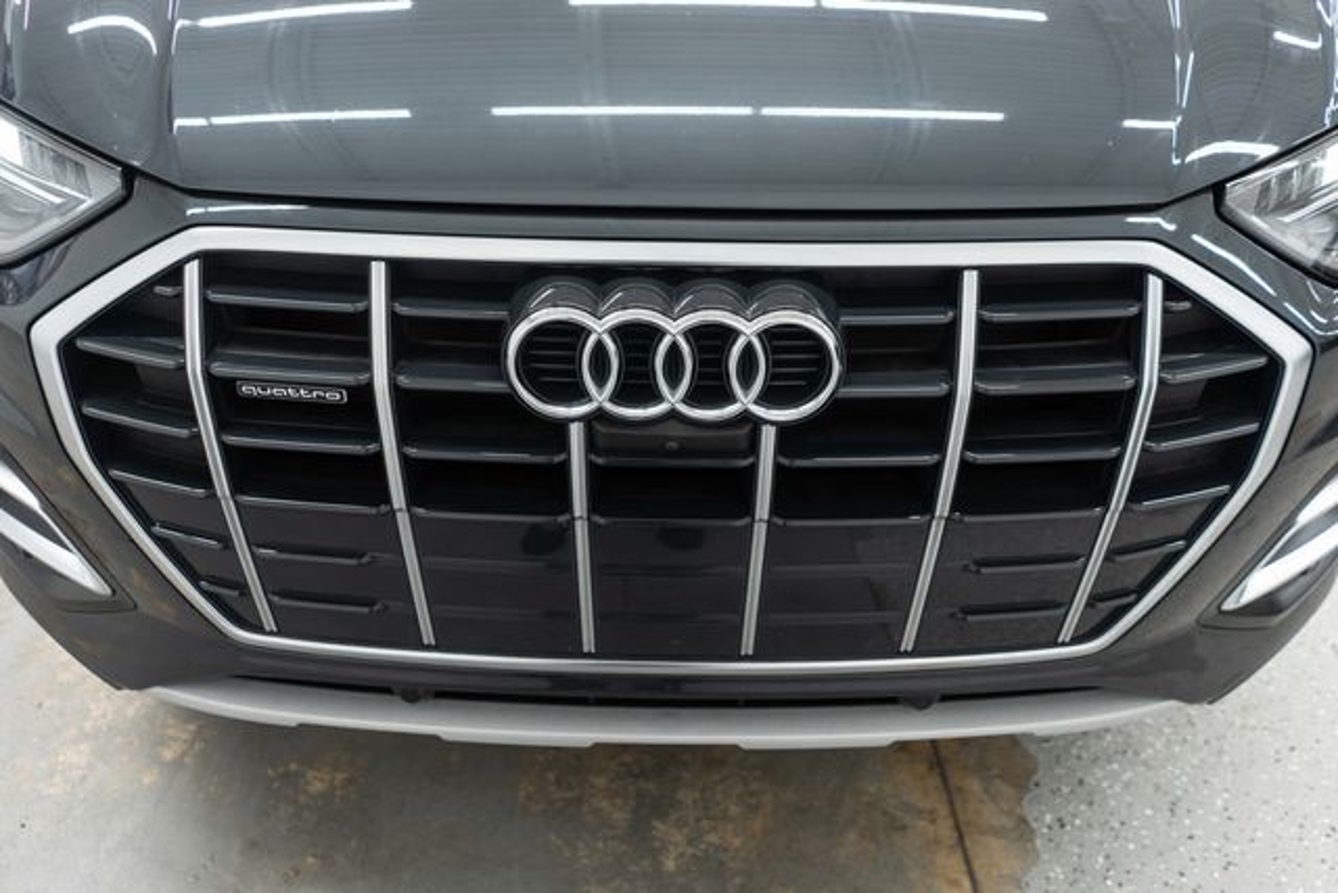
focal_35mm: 28
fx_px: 1041
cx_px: 669
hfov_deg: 65.5
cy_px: 446
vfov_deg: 46.4
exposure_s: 1/40
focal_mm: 28
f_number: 3.2
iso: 400
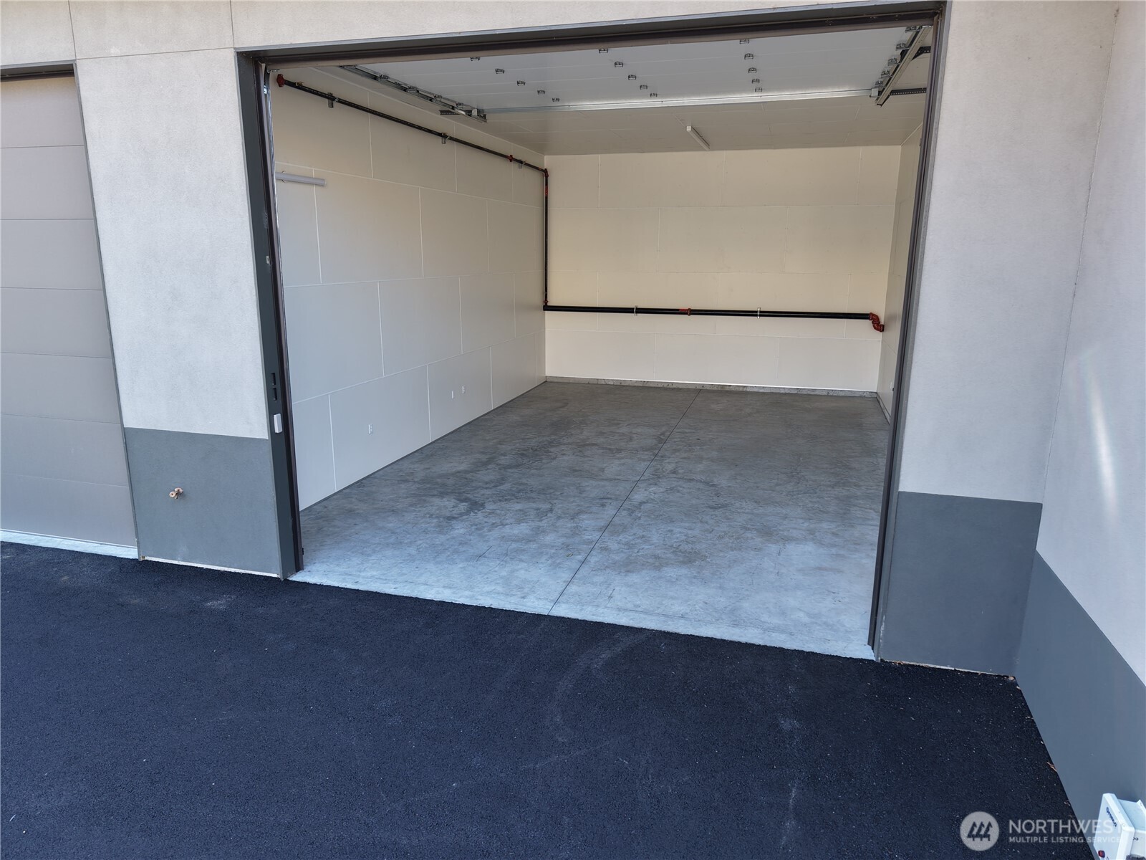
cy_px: 430
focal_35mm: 24
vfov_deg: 56.8
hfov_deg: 71.6
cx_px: 573
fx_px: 795
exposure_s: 1/160
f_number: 1.8
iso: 100
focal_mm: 8.67
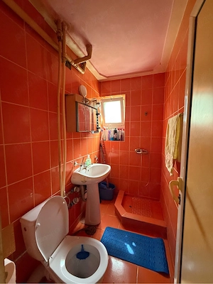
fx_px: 115
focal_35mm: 14
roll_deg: -1.1
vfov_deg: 102.1
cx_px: 106
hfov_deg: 85.7
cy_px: 142
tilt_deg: -4.3
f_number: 2.2
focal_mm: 2.22
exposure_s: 1/50
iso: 500
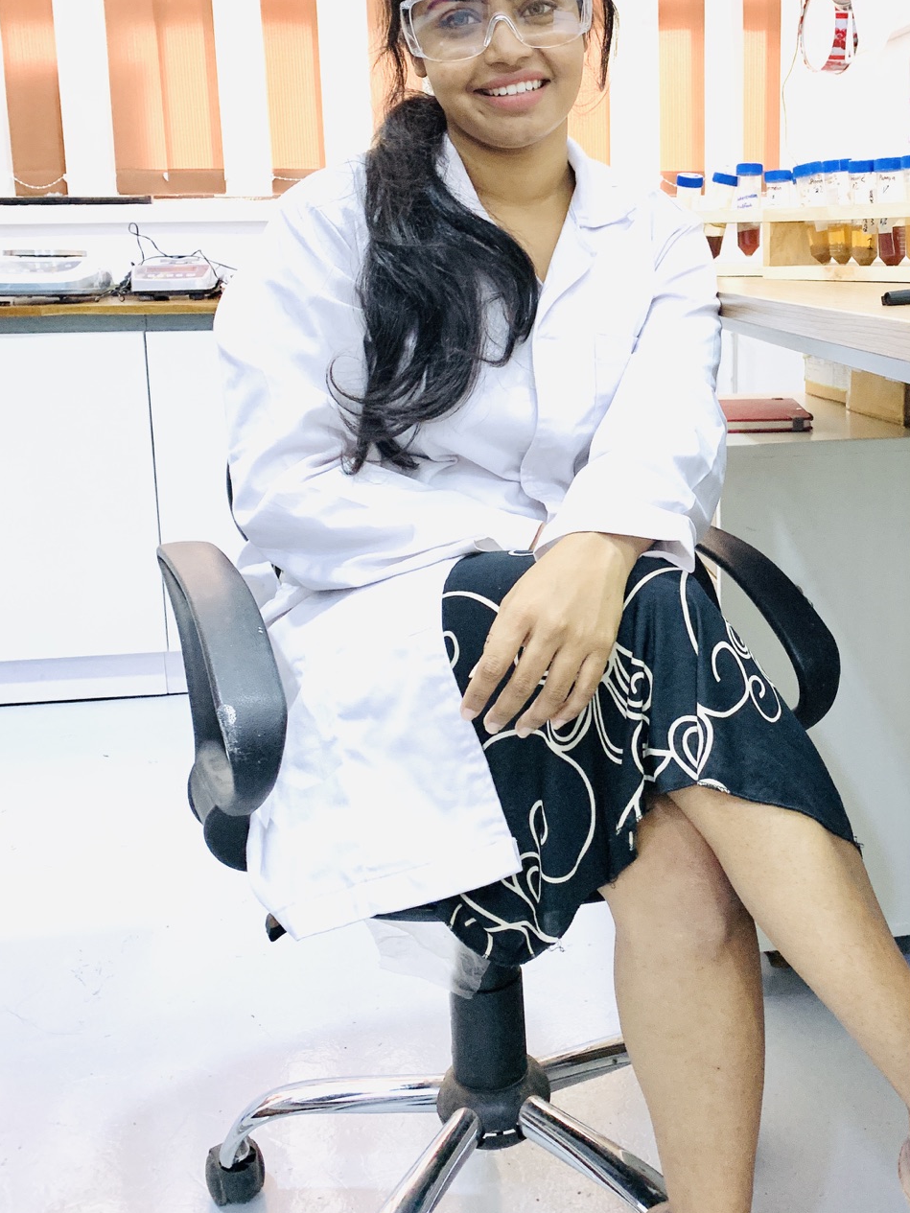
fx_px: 1297
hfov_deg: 38.0
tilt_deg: -8.0
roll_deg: +1.2
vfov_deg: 49.8
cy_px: 476
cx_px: 645
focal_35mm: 37
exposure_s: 1/60
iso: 160
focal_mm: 4.25
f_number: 1.8
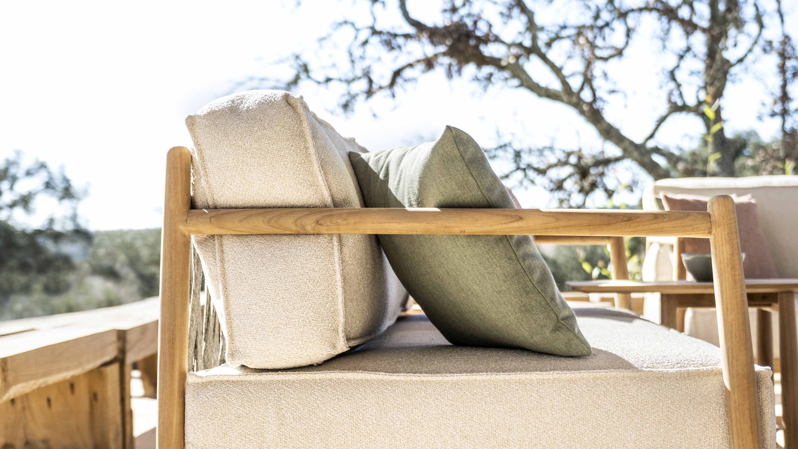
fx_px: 1270
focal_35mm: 60
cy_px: 290
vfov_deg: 20.0
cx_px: 384
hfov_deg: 34.9
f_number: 2.8
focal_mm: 33
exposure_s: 1/1600
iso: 100
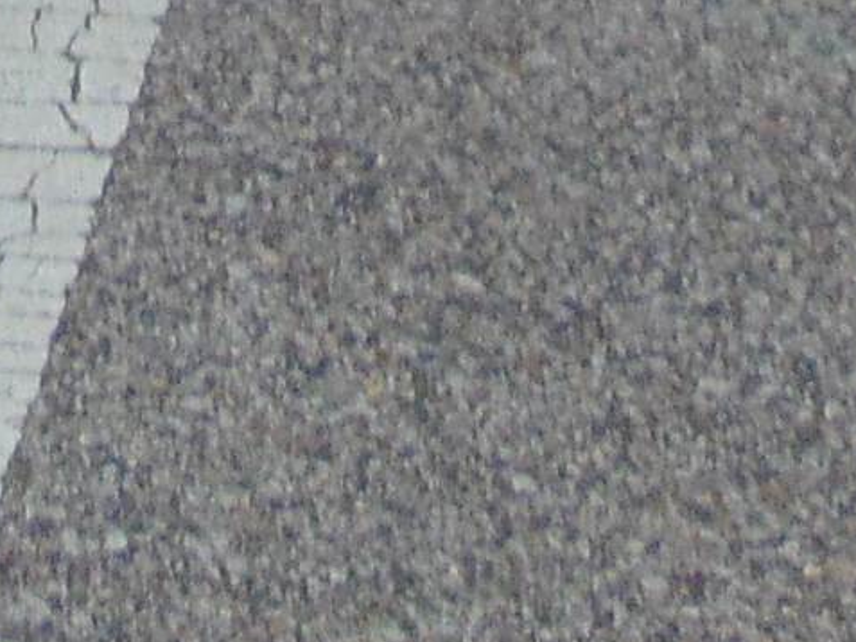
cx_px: -275
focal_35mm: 161
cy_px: -1410
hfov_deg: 11.9
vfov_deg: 7.8
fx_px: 3982
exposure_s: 1/200
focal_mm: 4.5
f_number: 7.7
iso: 80
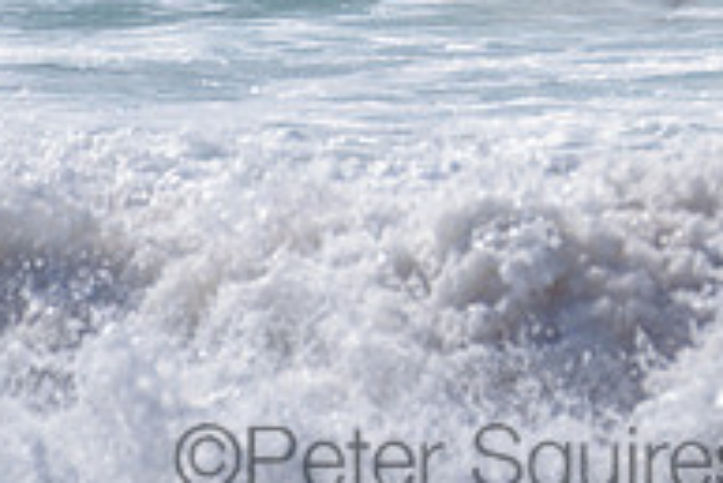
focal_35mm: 1839
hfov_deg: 1.1
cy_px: -325
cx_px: 708
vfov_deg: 0.7
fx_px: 36960
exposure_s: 1/2000
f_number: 5.6
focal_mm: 500
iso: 80
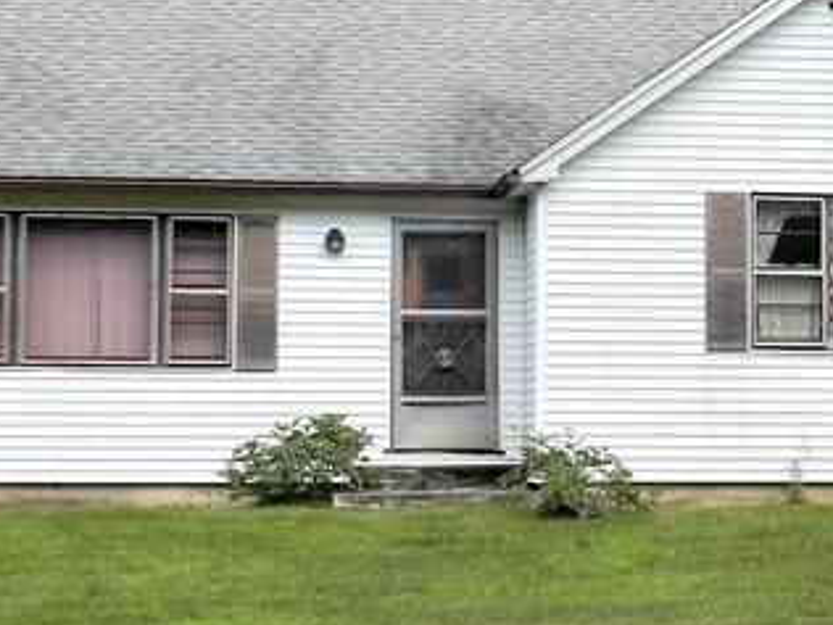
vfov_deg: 12.0
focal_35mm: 123
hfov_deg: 15.8
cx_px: 801
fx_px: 2960
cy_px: 280
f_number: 4
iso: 160
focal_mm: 6.7
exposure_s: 1/500
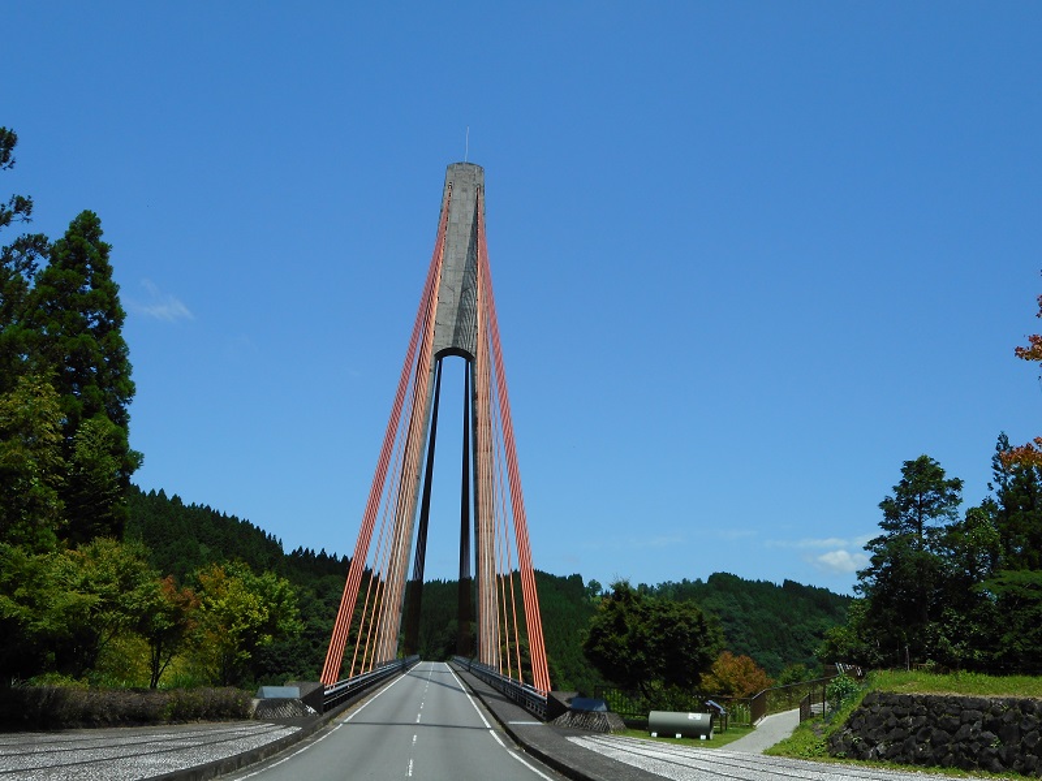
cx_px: 521
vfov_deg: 36.8
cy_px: 390
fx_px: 1174
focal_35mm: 39
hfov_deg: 47.9
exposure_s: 1/640
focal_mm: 6.9
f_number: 4.5
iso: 80
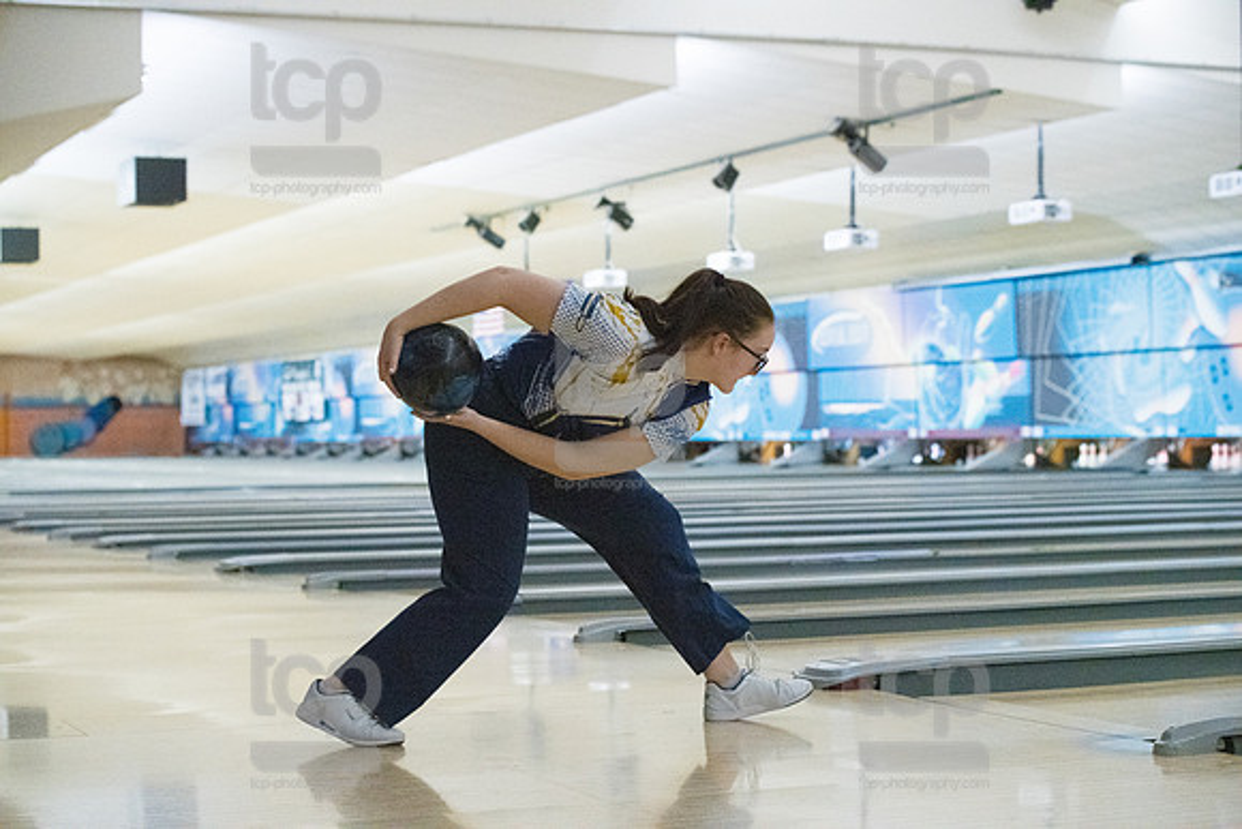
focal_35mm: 70
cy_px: 414
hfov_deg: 28.8
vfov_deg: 19.5
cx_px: 621
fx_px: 2415
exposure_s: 1/1000
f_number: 4
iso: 10000
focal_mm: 70
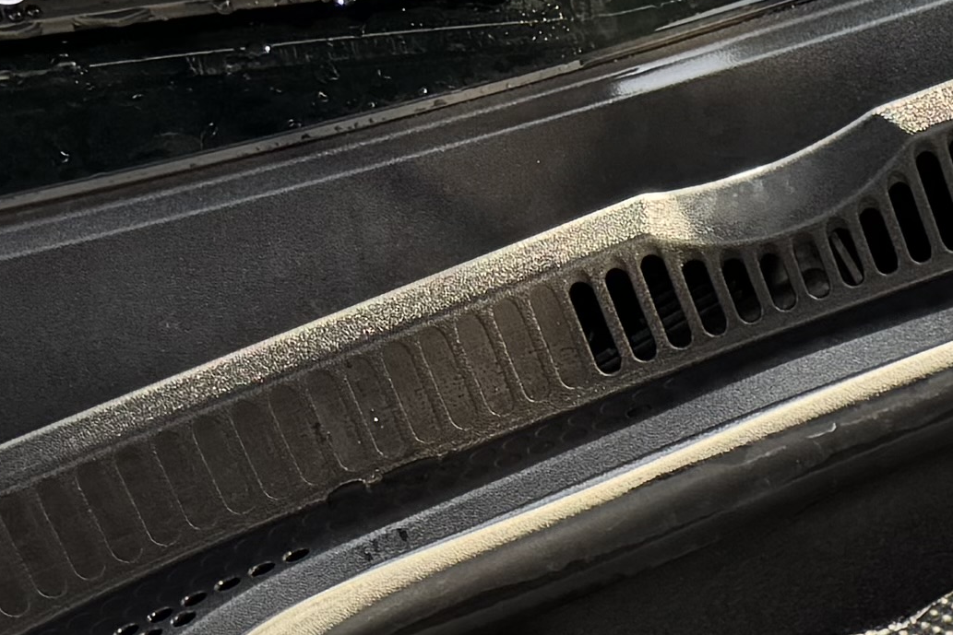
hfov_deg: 12.8
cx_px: 1957
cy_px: 1284
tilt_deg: -49.4
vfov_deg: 9.3
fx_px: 3653
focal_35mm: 138
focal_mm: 6.76
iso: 80
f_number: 1.78
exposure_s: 1/223
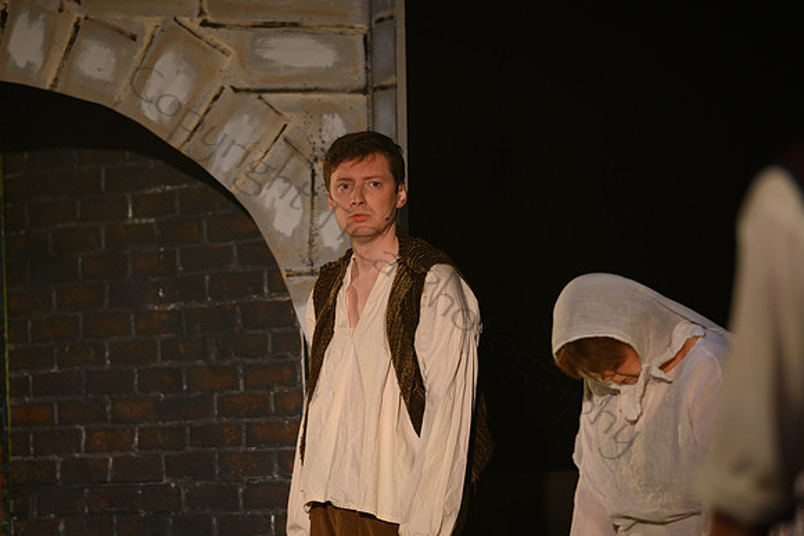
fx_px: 5103
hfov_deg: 9.0
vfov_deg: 6.0
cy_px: 268
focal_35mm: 228
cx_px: 402
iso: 1250
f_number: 3.5
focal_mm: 200
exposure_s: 1/160
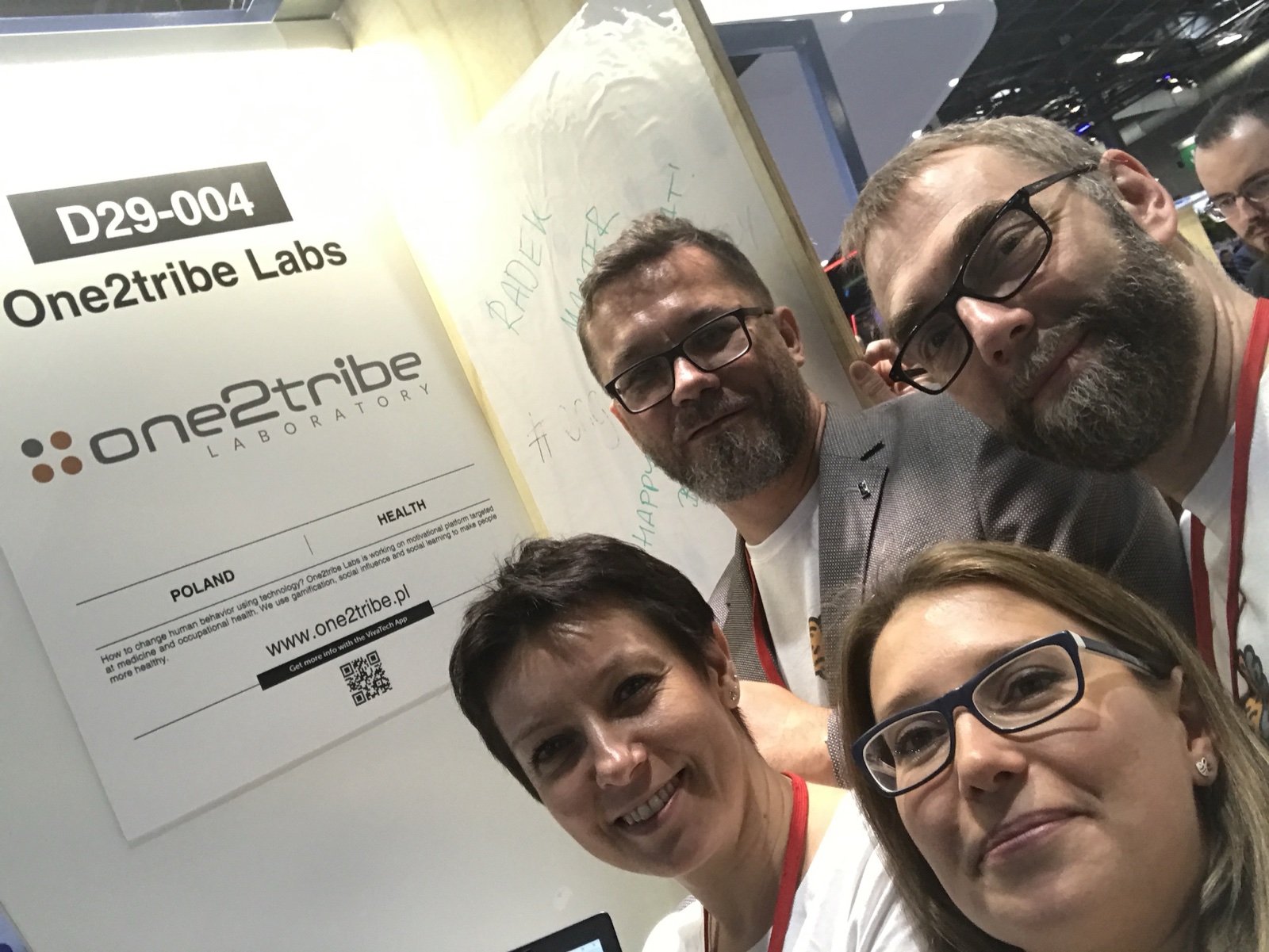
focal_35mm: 32
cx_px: 634
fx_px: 1173
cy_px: 476
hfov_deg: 56.8
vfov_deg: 44.2
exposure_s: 1/33
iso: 50
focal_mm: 2.87
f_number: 2.2
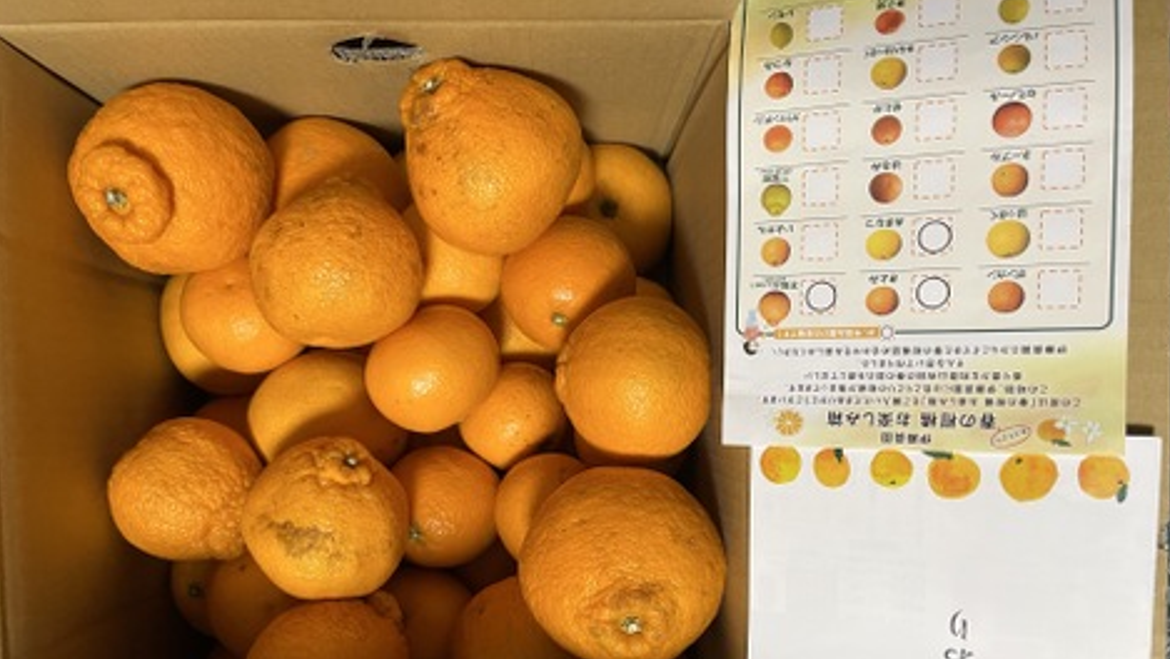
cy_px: 429
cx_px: 586
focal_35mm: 29
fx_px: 900
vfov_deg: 39.8
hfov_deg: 66.1
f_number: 1.6
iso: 160
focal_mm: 5.1
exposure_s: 1/57
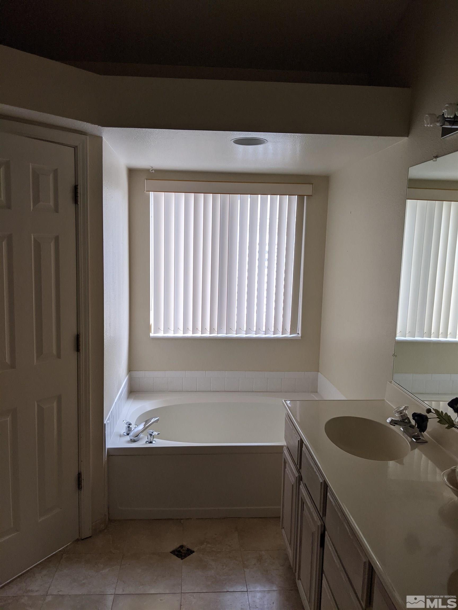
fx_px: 476
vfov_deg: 65.3
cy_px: 305
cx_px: 229
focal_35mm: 27
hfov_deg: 51.4
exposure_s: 1/120
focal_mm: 4.44
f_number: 1.8
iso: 91
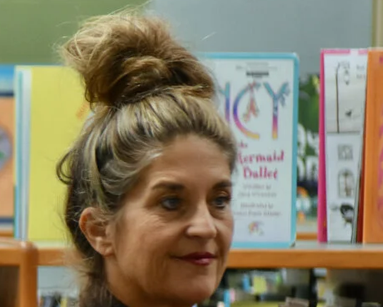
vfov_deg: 2.6
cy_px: 292
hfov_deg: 3.2
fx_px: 6767
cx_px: -119
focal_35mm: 597
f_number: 4.8
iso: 900
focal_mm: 122
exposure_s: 1/60
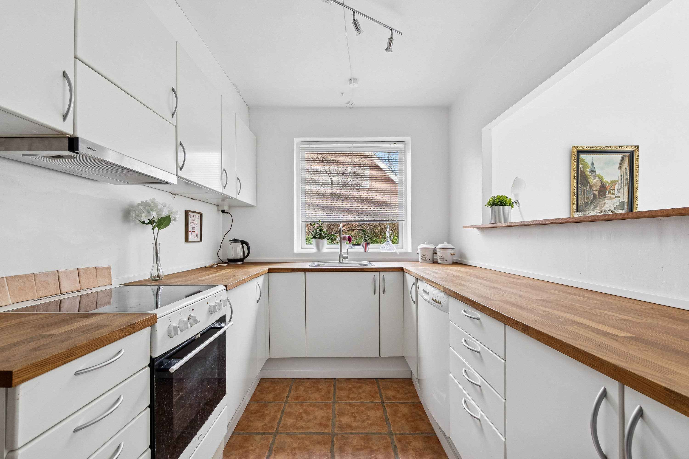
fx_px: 287
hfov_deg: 100.4
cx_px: 344
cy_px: 230
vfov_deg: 77.3
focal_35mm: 15
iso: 200
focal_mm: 10
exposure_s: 1/3.33
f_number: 8
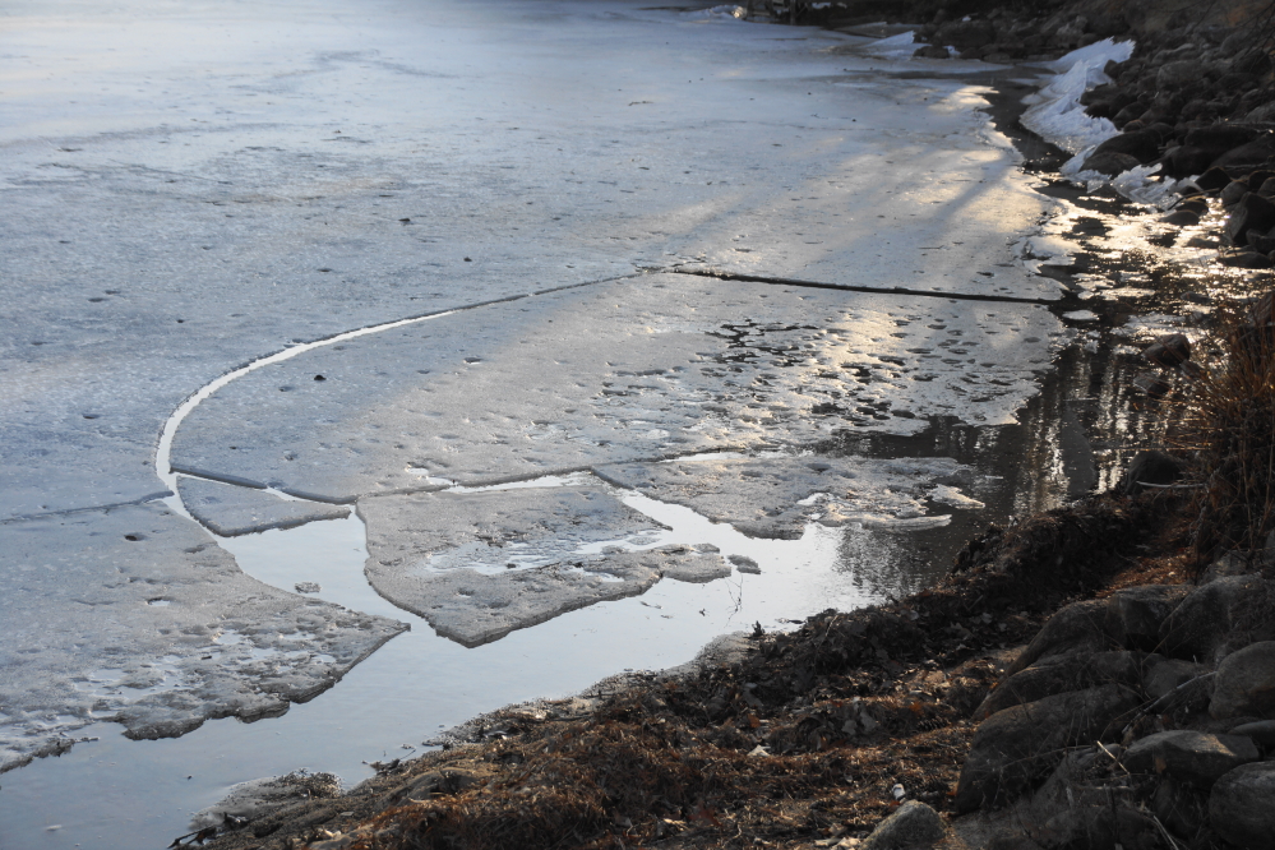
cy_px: 425
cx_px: 638
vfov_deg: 22.6
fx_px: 2125
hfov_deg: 33.4
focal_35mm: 60
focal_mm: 40
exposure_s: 1/160
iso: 100
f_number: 6.3
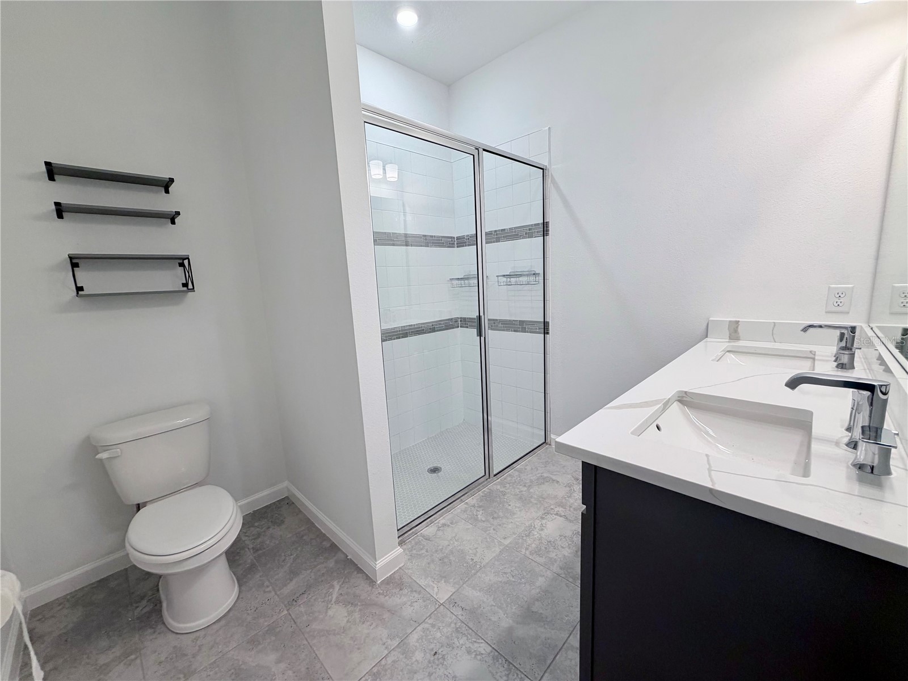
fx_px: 367
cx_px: 454
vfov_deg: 85.7
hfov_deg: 102.1
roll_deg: +3.7
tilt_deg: -9.8
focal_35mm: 14
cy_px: 340
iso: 160
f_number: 2.2
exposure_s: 1/120
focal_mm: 2.22
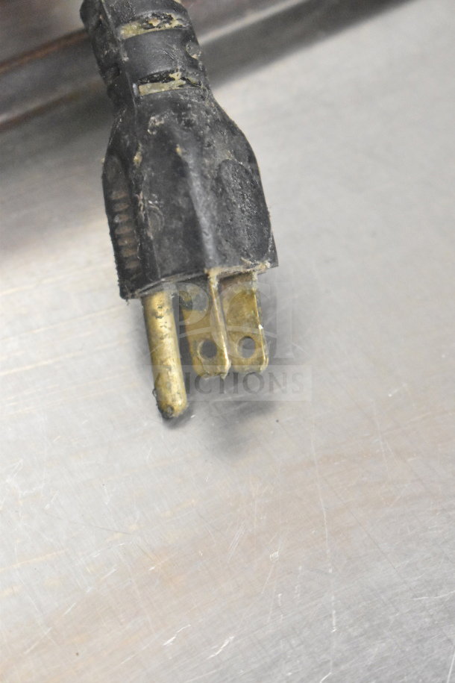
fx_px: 1564
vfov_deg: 24.6
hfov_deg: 16.6
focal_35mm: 82
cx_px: 228
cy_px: 342
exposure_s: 1/100
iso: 14400
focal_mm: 55
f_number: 5.6
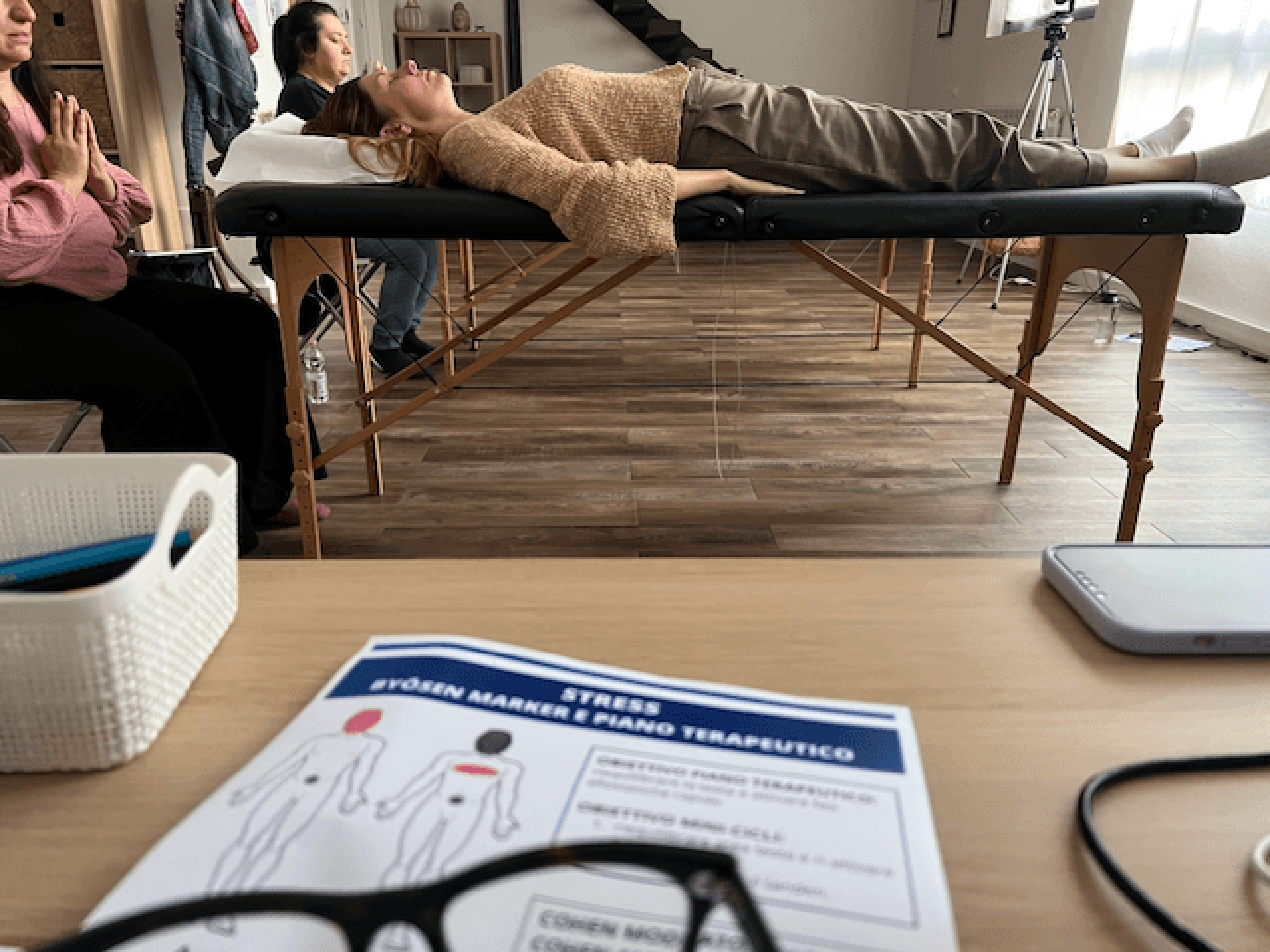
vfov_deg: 53.1
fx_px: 954
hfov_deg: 67.3
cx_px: 635
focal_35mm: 26
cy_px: 476
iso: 250
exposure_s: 1/60
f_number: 1.5
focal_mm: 5.7
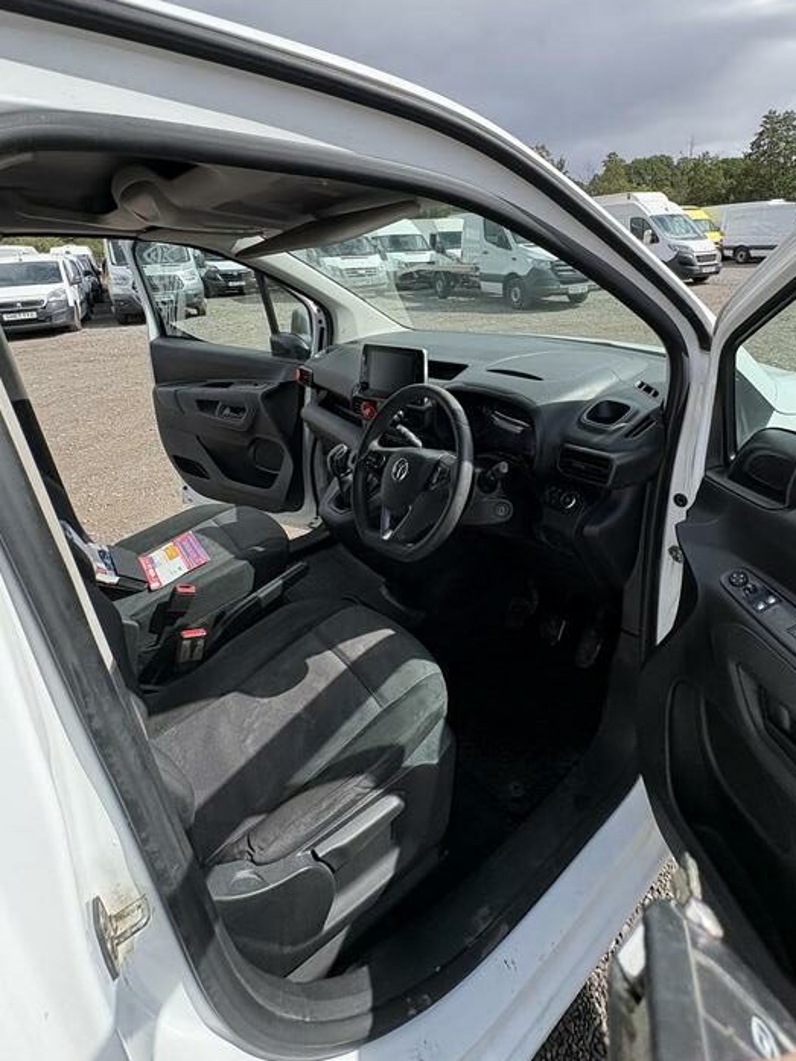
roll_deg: +0.0
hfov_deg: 70.7
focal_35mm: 18
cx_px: 487
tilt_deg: -12.8
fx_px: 552
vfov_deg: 85.9
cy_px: 394
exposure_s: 1/899
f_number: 2.2
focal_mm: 2.22
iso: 64
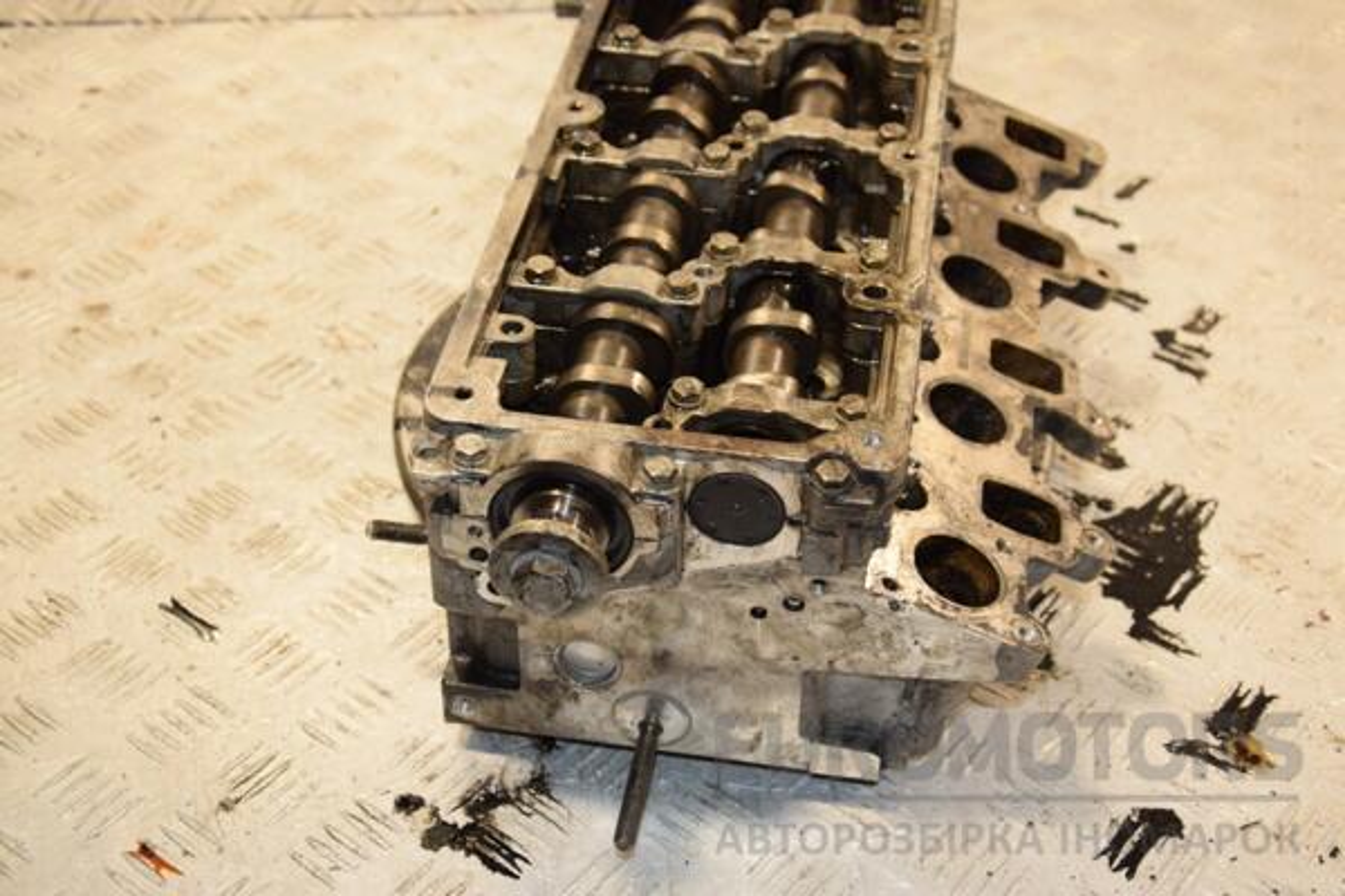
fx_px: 1961
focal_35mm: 52
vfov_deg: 25.8
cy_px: 448
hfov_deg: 37.9
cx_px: 672
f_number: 6.3
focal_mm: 35
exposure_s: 1/200
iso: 800
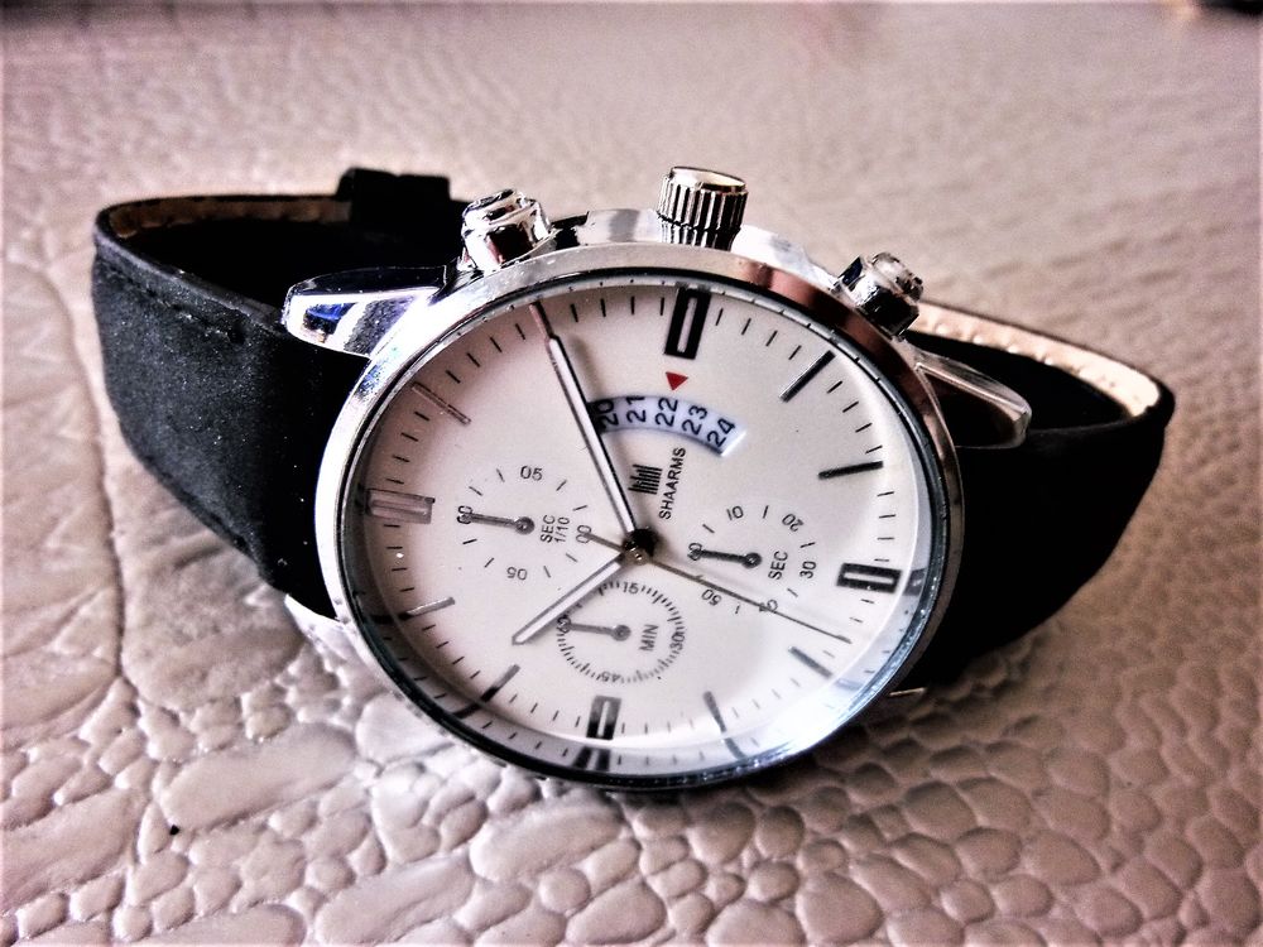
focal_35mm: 25
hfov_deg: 69.4
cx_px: 632
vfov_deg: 54.9
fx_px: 912
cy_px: 474
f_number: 3.3
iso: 320
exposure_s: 1/30
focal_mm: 4.5
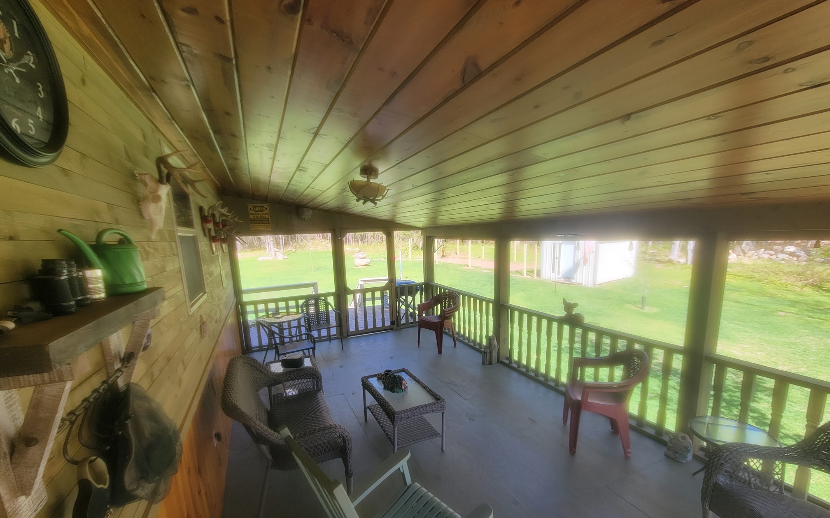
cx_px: 412
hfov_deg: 105.3
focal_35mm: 14
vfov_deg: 77.9
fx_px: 317
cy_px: 306
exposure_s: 1/120
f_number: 2.2
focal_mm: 2.2
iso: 64
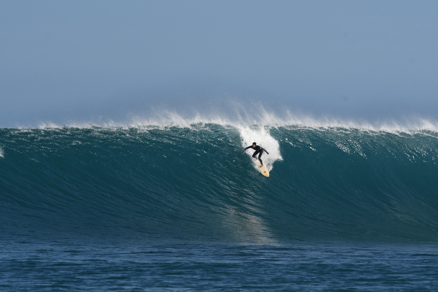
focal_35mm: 375
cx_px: 219
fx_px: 4562
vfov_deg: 3.7
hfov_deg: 5.5
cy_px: 146
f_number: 11
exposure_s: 1/2000
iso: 500
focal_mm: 250
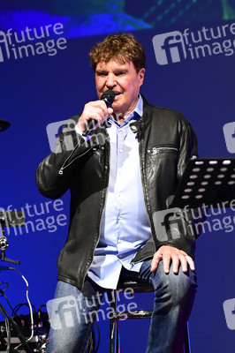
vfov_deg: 10.3
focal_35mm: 200
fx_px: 1962
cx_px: 118
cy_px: 176
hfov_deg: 6.9
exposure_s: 1/320
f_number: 2.8
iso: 8000
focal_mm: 200
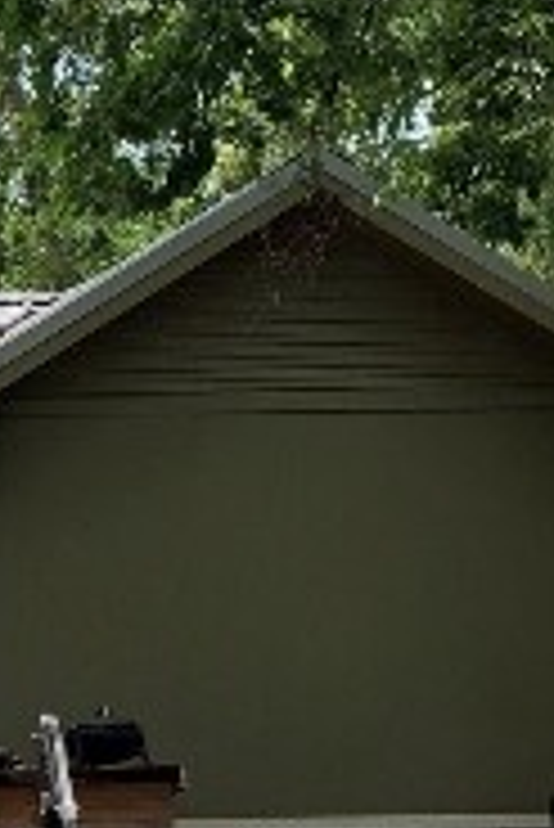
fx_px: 2603
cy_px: 846
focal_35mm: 113
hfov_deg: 10.9
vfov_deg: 17.6
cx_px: -631
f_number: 1.8
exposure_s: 1/341
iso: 25
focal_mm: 4.25
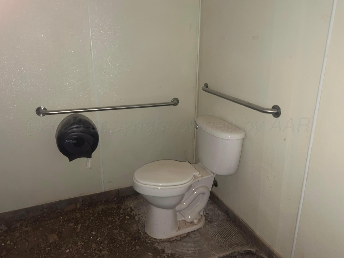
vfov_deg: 51.4
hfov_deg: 65.3
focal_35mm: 27
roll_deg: -1.5
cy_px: 126
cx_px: 167
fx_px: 268
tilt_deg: -18.5
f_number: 1.5
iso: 32
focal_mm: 5.7
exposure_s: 1/4
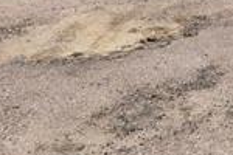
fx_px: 498
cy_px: -136
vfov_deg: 15.0
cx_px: 249
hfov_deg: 24.7
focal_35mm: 77
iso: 100
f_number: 11
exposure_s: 1/100
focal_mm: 18
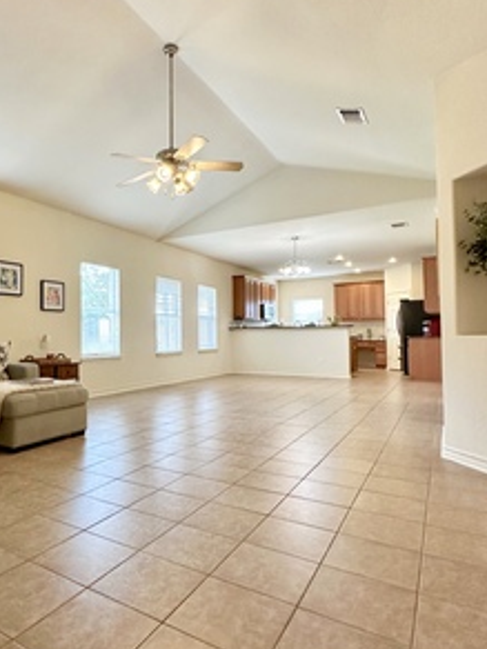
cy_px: 322
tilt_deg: +1.5
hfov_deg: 56.9
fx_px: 431
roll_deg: -0.8
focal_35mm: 23
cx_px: 142
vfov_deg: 73.9
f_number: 2.2
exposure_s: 1/120
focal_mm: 2.22
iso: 250
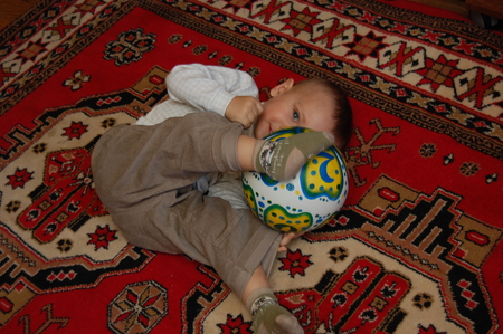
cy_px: 167
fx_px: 796
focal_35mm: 57
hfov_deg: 35.1
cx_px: 252
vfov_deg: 23.7
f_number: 4.8
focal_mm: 38
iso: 400
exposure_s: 1/60
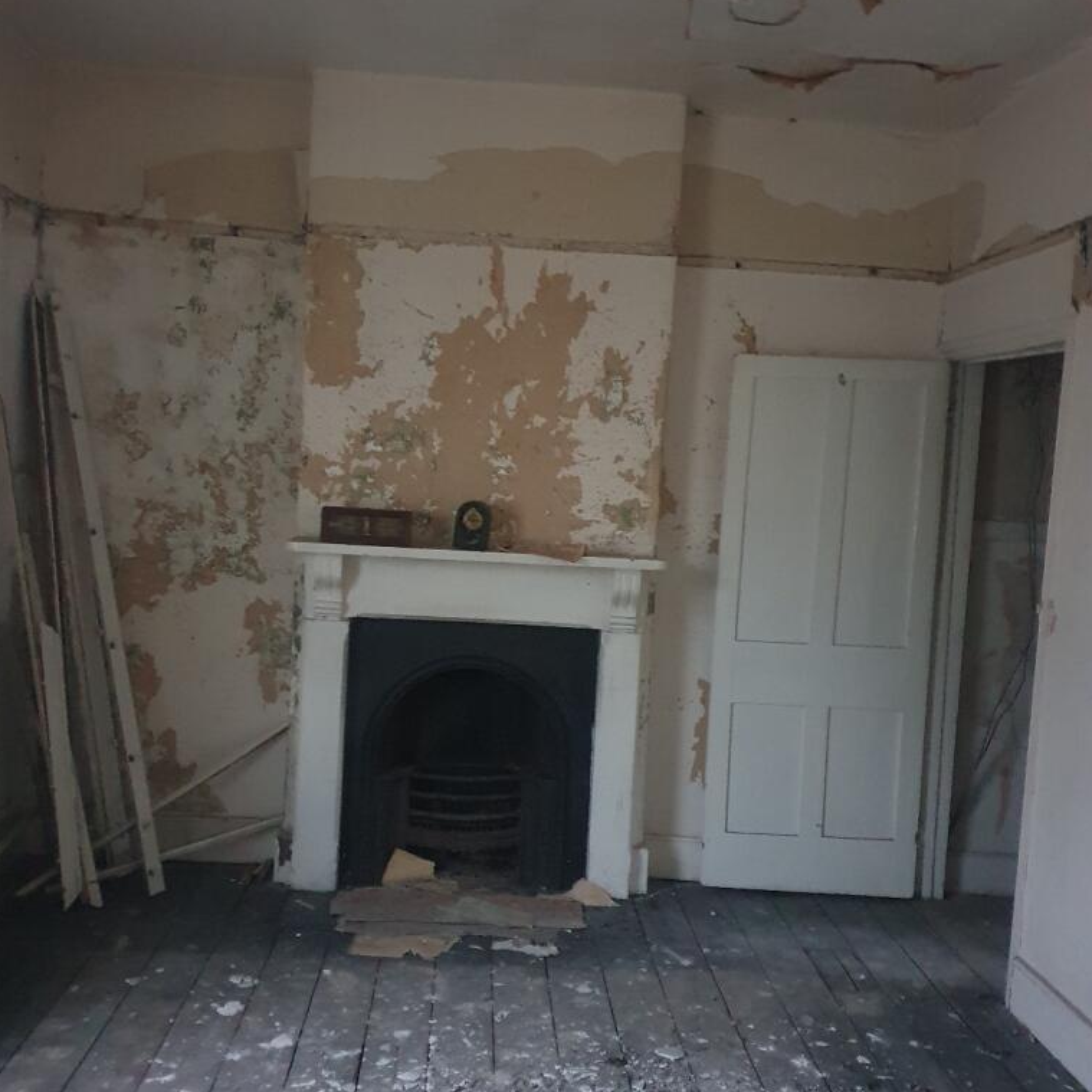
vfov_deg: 52.5
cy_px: 567
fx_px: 1106
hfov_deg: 52.5
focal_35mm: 31
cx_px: 544
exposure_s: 1/10
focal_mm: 4.32
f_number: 1.5
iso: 1000
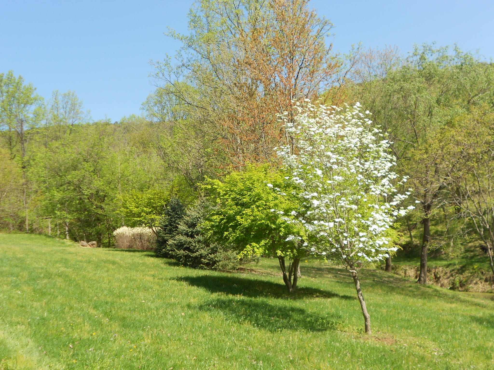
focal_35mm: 37
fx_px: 528
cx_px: 247
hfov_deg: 50.1
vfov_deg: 38.7
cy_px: 185
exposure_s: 1/400
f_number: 3.9
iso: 80
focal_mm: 6.7
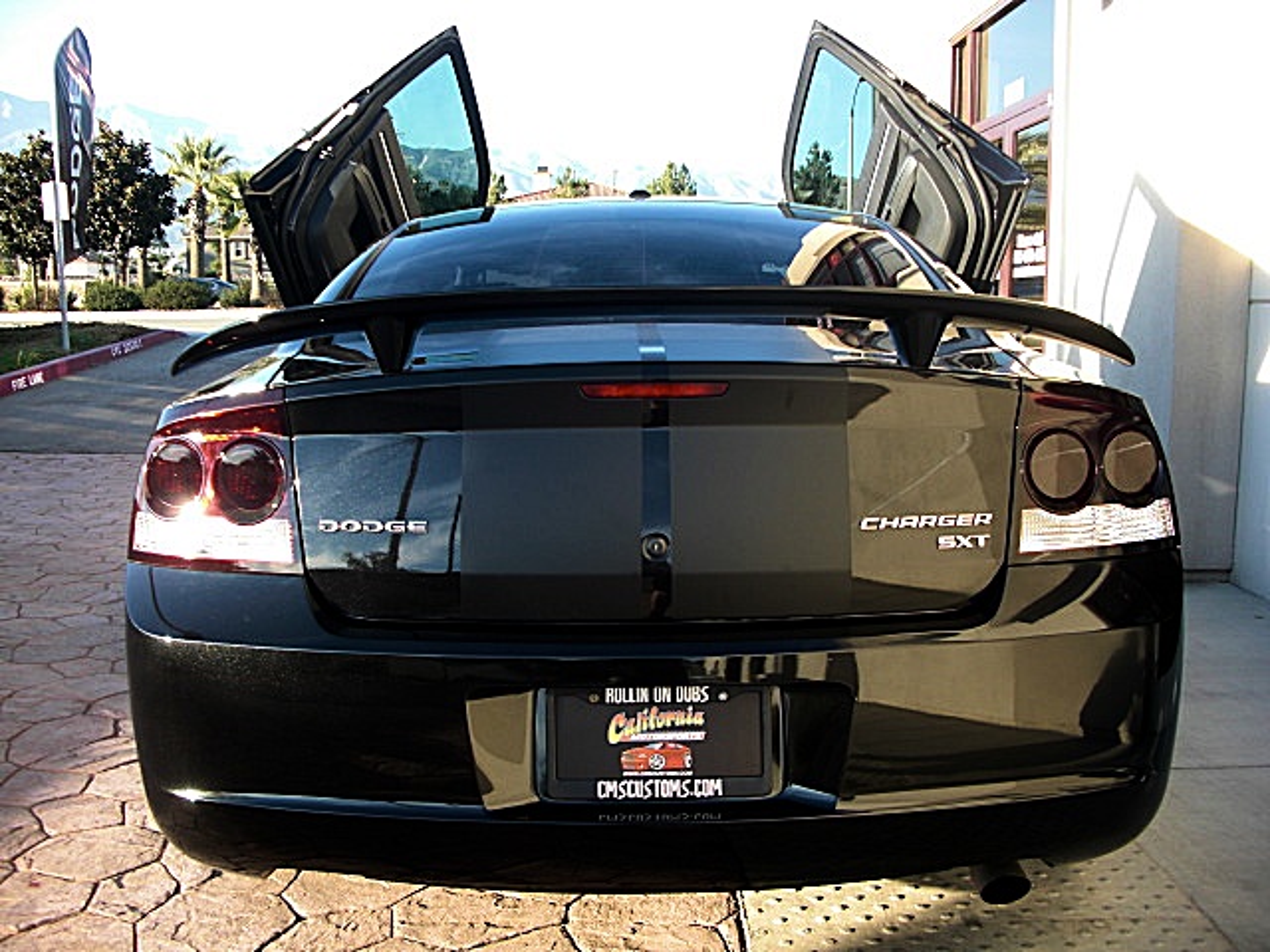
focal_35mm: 36
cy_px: 476
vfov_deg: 39.7
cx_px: 635
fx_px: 1321
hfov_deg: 51.4
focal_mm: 6.3
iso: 50
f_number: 2.8
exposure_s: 1/125
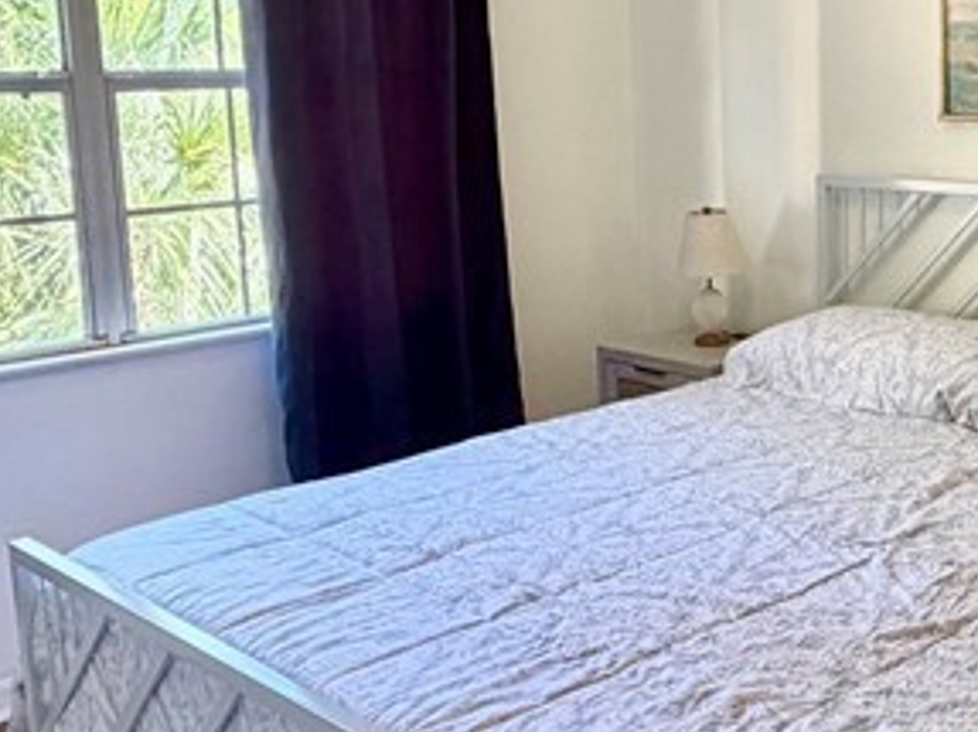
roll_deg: +1.5
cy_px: 269
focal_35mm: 50
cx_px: 859
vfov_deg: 29.0
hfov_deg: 36.1
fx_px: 1412
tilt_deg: -9.0
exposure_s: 1/120
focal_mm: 2.22
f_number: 2.2
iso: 320
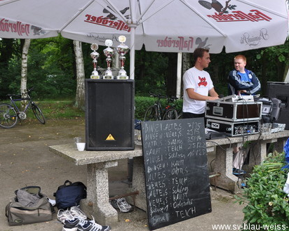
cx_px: 163
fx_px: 350
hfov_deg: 44.7
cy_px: 116
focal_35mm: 41
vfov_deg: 36.5
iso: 200
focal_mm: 24
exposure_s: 1/125
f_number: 5.6
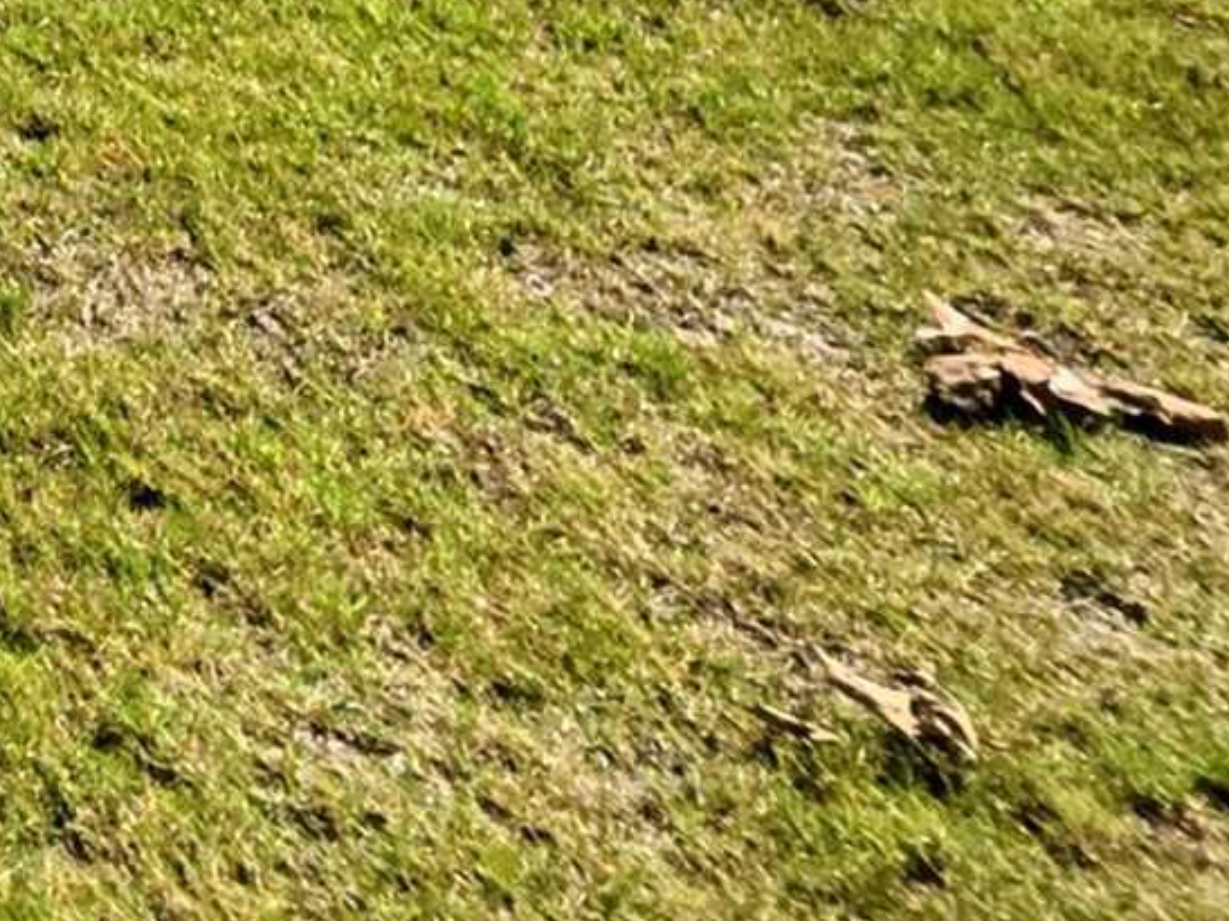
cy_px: -1417
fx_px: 2591
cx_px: -1451
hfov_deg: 16.7
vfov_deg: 13.4
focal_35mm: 73
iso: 32
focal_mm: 2.2
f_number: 1.9
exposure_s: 1/3203
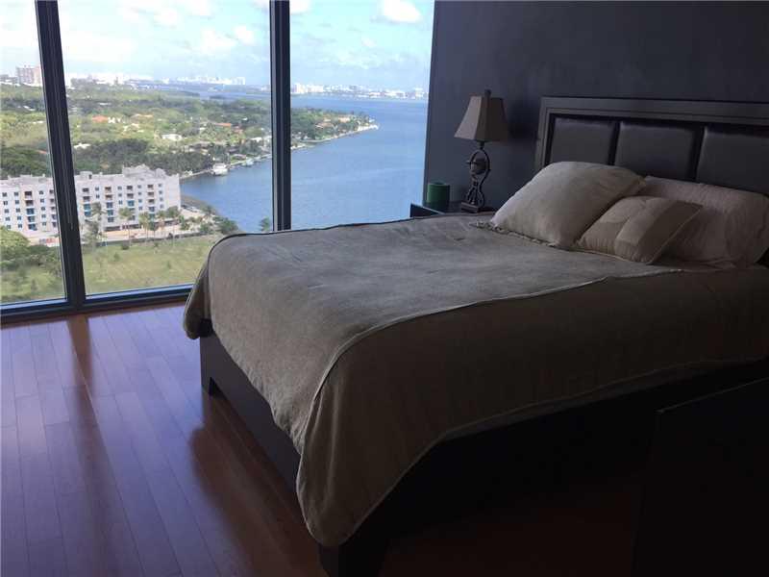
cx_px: 384
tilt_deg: -17.6
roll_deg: -3.2
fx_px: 644
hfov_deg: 61.7
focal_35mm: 29
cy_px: 288
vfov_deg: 48.2
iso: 32
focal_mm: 4.15
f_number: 2.2
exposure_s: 1/380
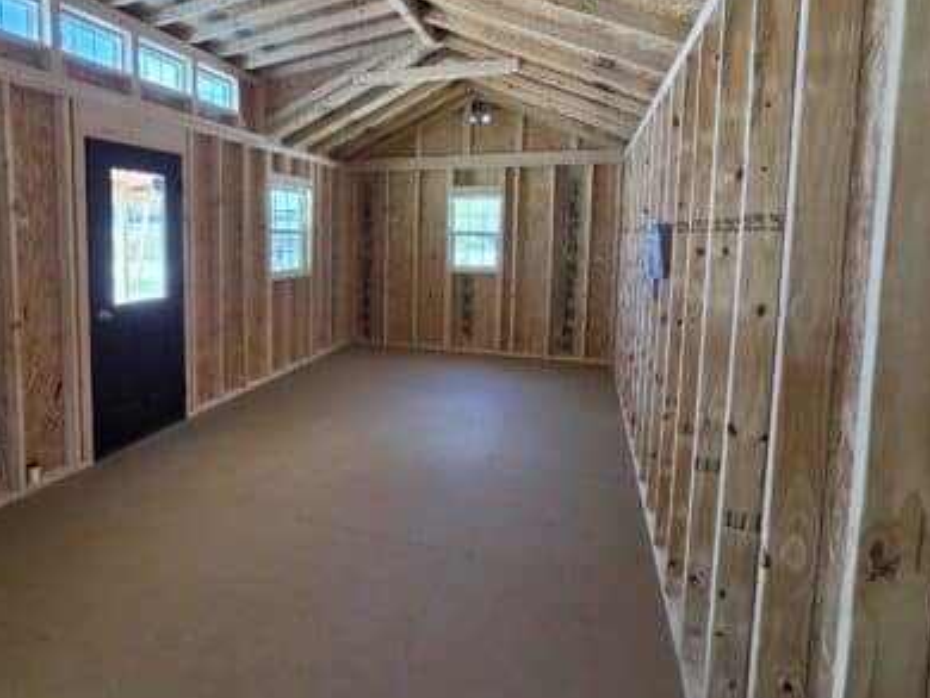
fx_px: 538
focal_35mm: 20
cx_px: 322
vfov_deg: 65.4
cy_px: 281
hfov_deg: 79.4
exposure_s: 1/359
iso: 640
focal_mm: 2.2
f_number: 2.2
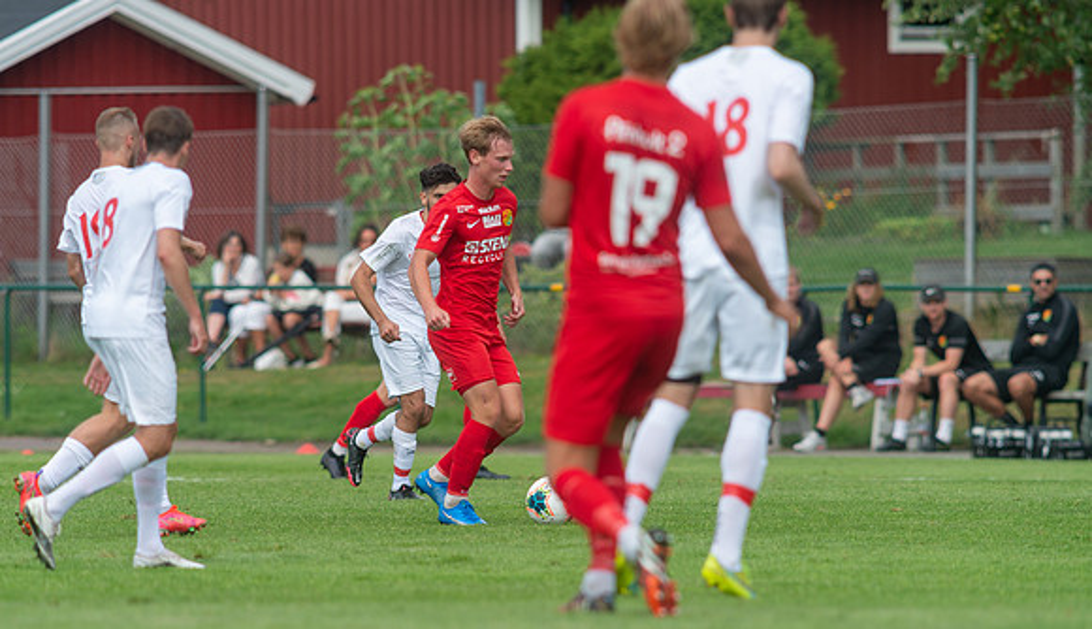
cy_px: 395
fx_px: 13833
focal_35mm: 475
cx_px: 499
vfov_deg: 2.6
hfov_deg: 4.5
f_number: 4
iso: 280
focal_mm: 420
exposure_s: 1/1250
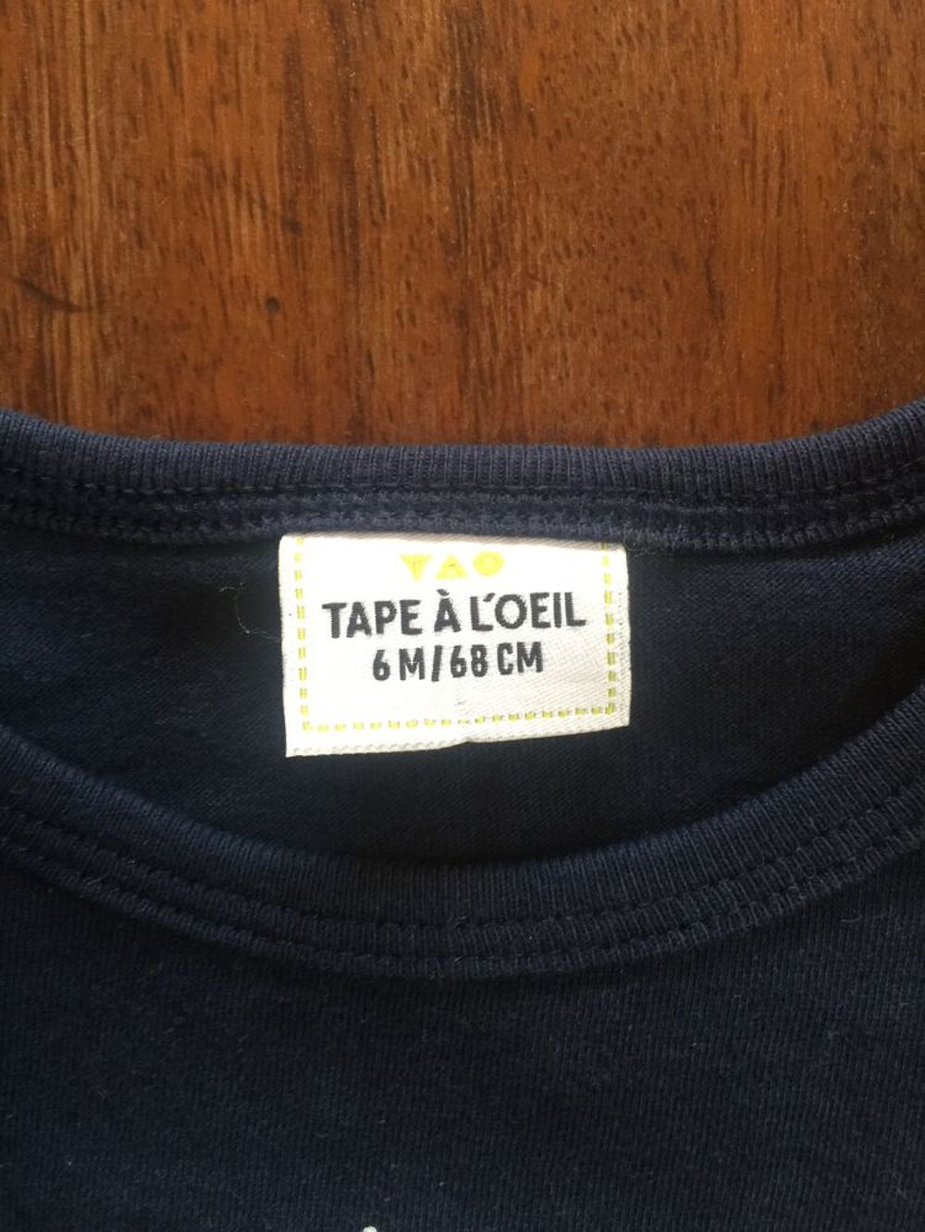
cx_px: 462
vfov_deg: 61.7
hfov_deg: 48.2
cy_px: 616
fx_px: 1033
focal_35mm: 29
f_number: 2.2
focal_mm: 4.15
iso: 100
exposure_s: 1/17
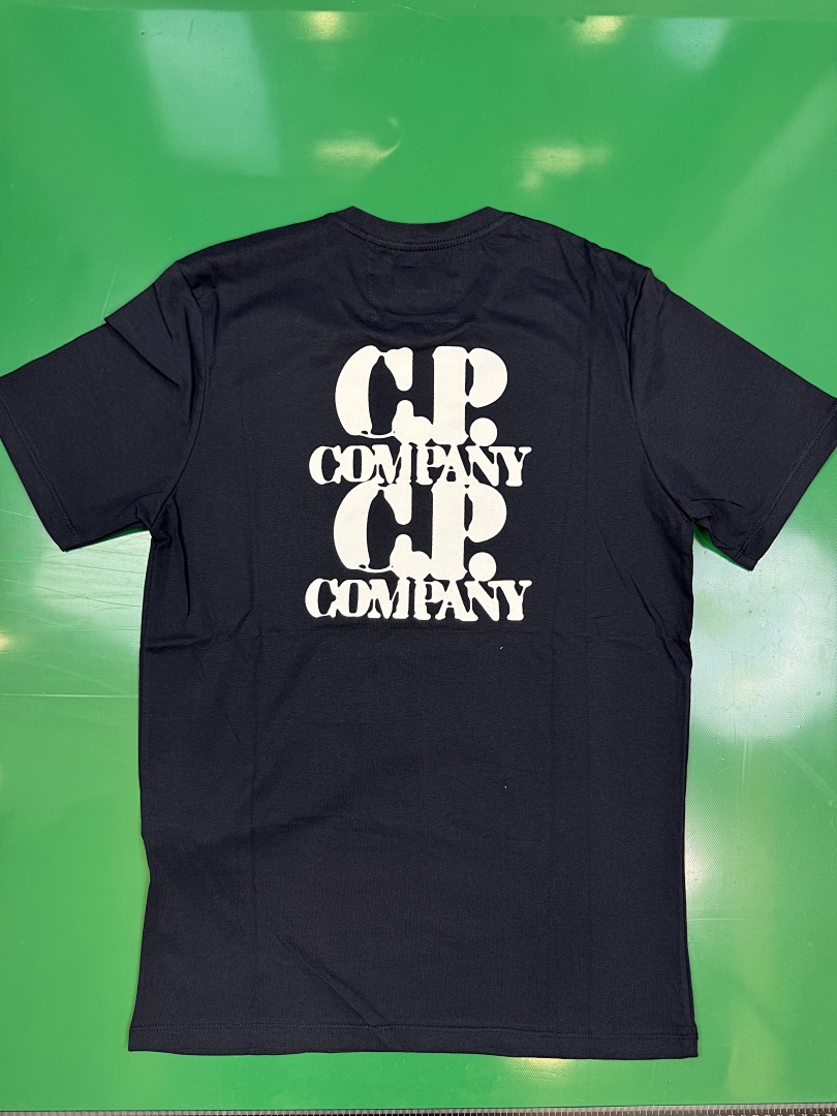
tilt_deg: -85.5
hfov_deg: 56.8
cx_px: 418
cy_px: 558
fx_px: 774
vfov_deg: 71.6
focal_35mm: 24
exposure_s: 1/121
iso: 100
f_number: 1.78
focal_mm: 6.76
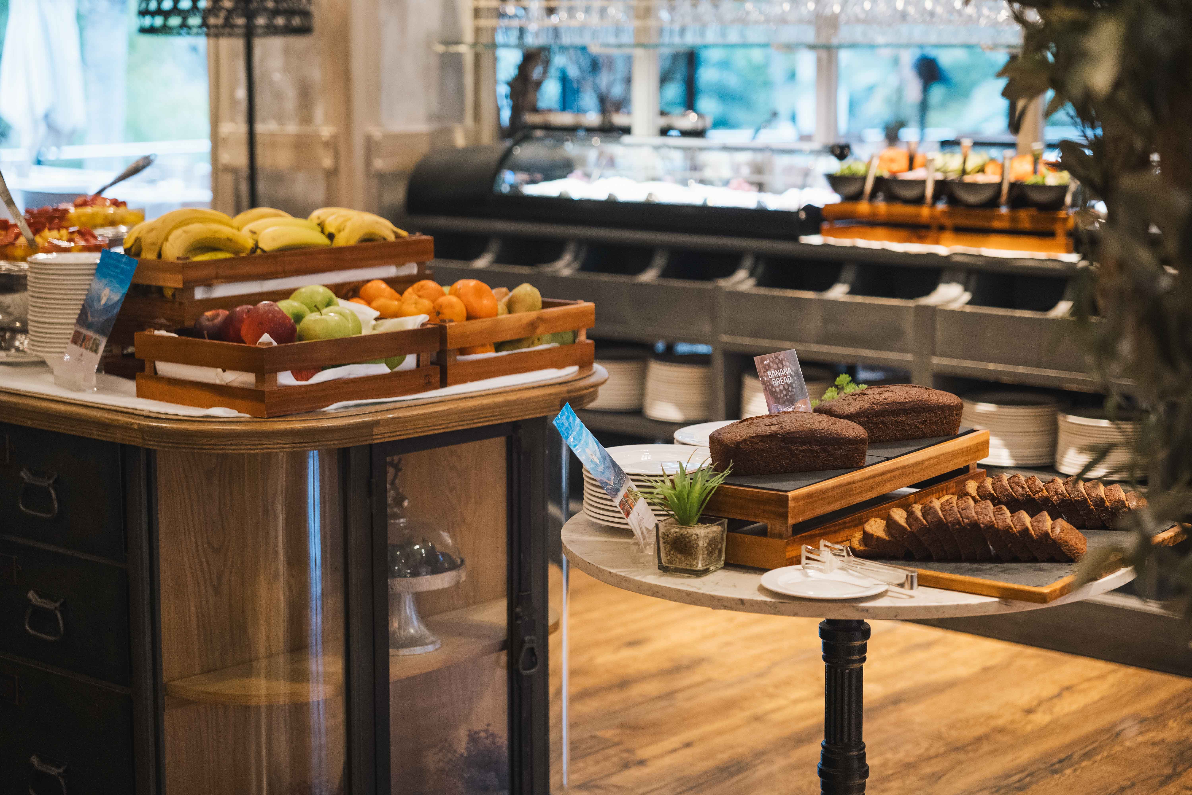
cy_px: 398
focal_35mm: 70
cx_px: 596
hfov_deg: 28.8
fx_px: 2318
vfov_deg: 19.5
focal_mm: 70
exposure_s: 1/80
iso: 3200
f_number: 2.8
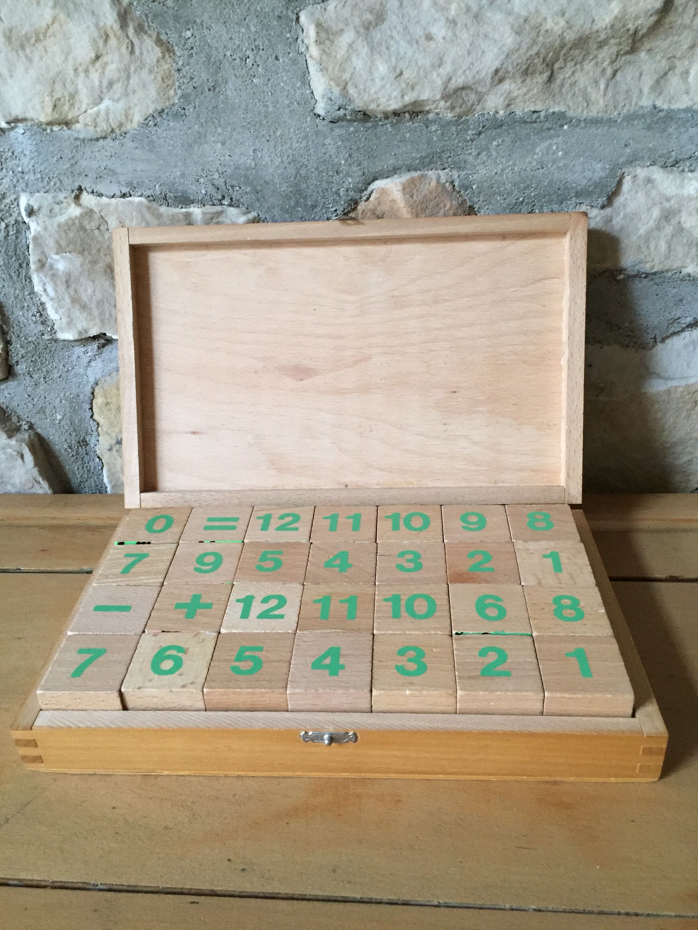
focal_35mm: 29
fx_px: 780
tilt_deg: -29.9
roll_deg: +4.2
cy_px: 465
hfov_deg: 48.2
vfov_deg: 61.7
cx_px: 349
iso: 250
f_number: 2.2
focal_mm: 4.15
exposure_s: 1/17
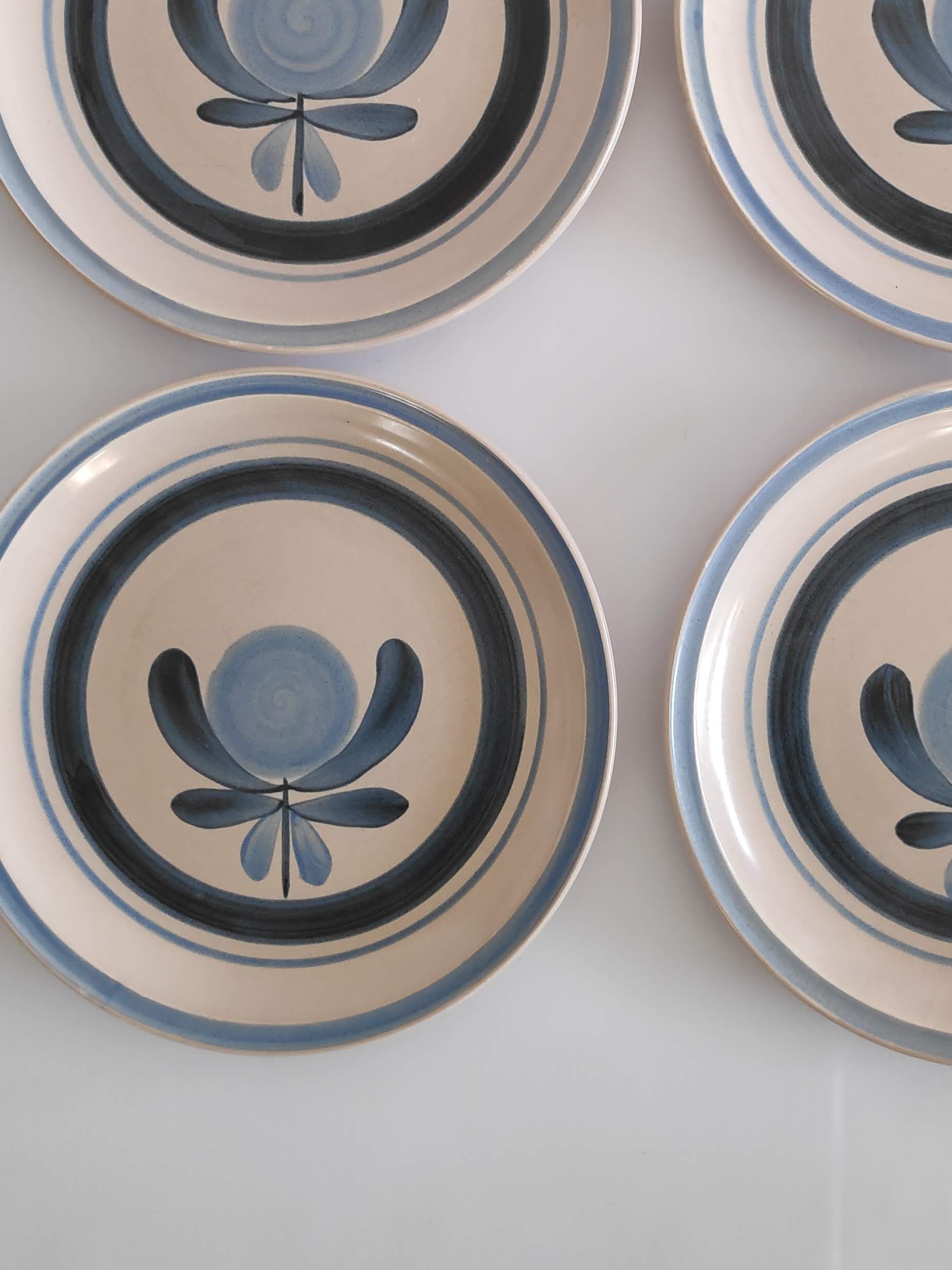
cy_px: 350
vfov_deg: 53.4
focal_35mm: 33
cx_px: 642
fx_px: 1210
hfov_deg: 42.3
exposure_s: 1/100
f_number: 1.9
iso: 469
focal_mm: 3.94
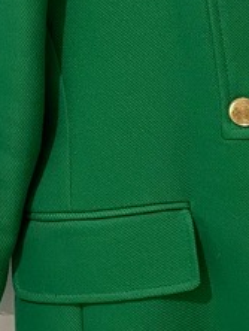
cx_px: 340
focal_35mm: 117
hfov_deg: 12.2
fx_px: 1120
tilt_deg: -9.2
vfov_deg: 16.4
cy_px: -12
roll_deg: -0.3
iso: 200
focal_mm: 4.2
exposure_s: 1/50
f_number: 1.6
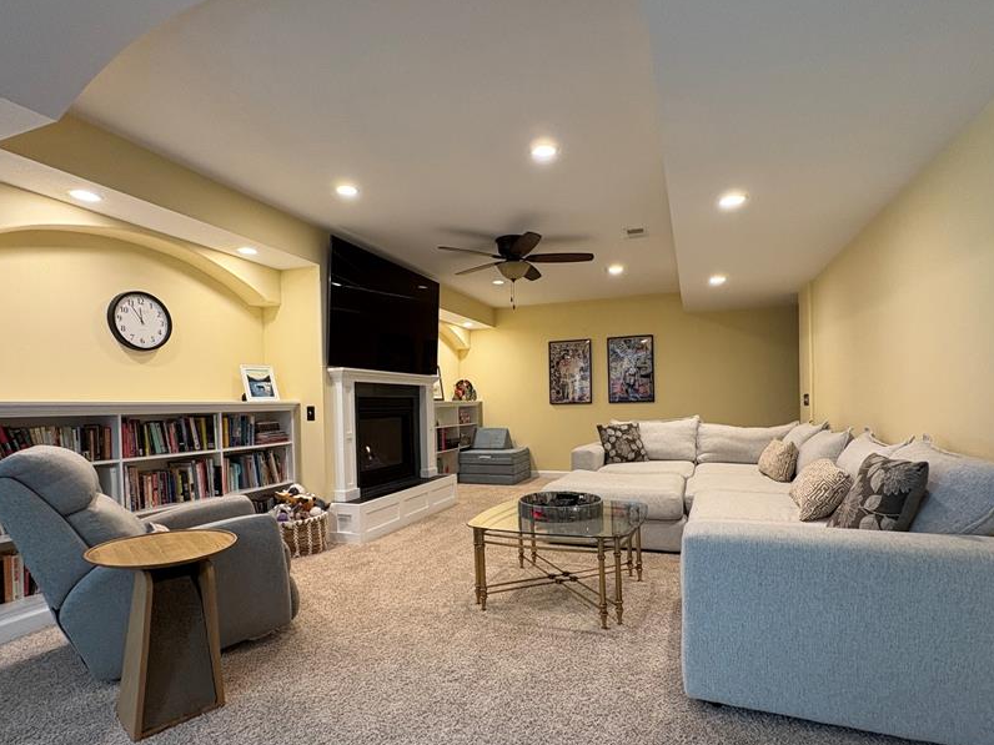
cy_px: 413
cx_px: 509
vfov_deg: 71.4
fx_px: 517
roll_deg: +2.5
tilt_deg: -0.4
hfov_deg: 87.7
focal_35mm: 18
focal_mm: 2.22
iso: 250
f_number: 2.2
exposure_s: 1/60
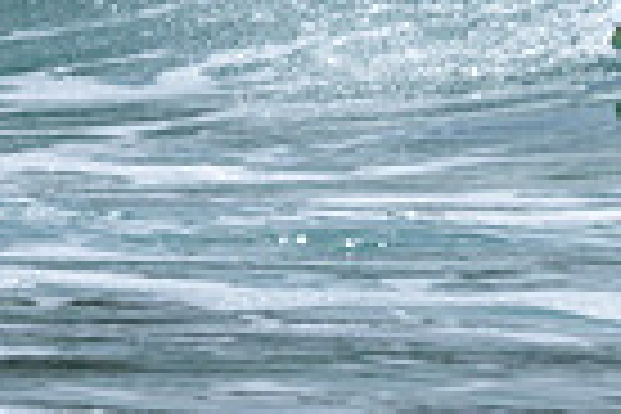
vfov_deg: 0.3
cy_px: -305
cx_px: 856
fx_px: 79482
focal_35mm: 4608
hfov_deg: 0.4
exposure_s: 1/2500
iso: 250
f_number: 6.3
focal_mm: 800
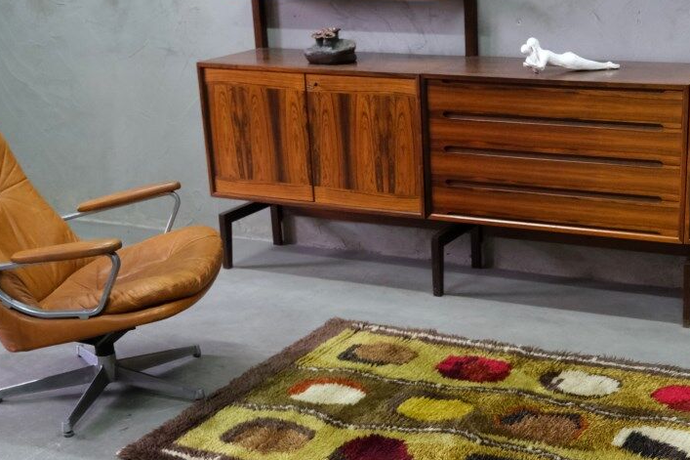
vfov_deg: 24.9
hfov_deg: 36.5
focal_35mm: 54
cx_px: 467
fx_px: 1035
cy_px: 313
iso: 2000
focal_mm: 20.2
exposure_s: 1/28
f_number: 4
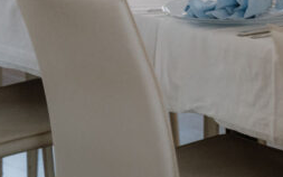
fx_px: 2390
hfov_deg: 6.7
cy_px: -227
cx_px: 348
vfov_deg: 4.2
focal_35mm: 310
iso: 1250
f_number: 2.8
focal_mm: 75
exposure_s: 1/160
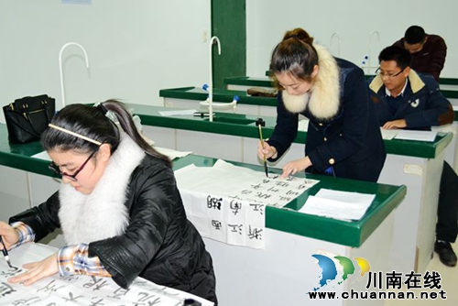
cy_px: 153
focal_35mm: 36
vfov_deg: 36.9
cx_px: 229
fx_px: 458
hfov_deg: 53.1
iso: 2800
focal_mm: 24
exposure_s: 1/60
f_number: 4
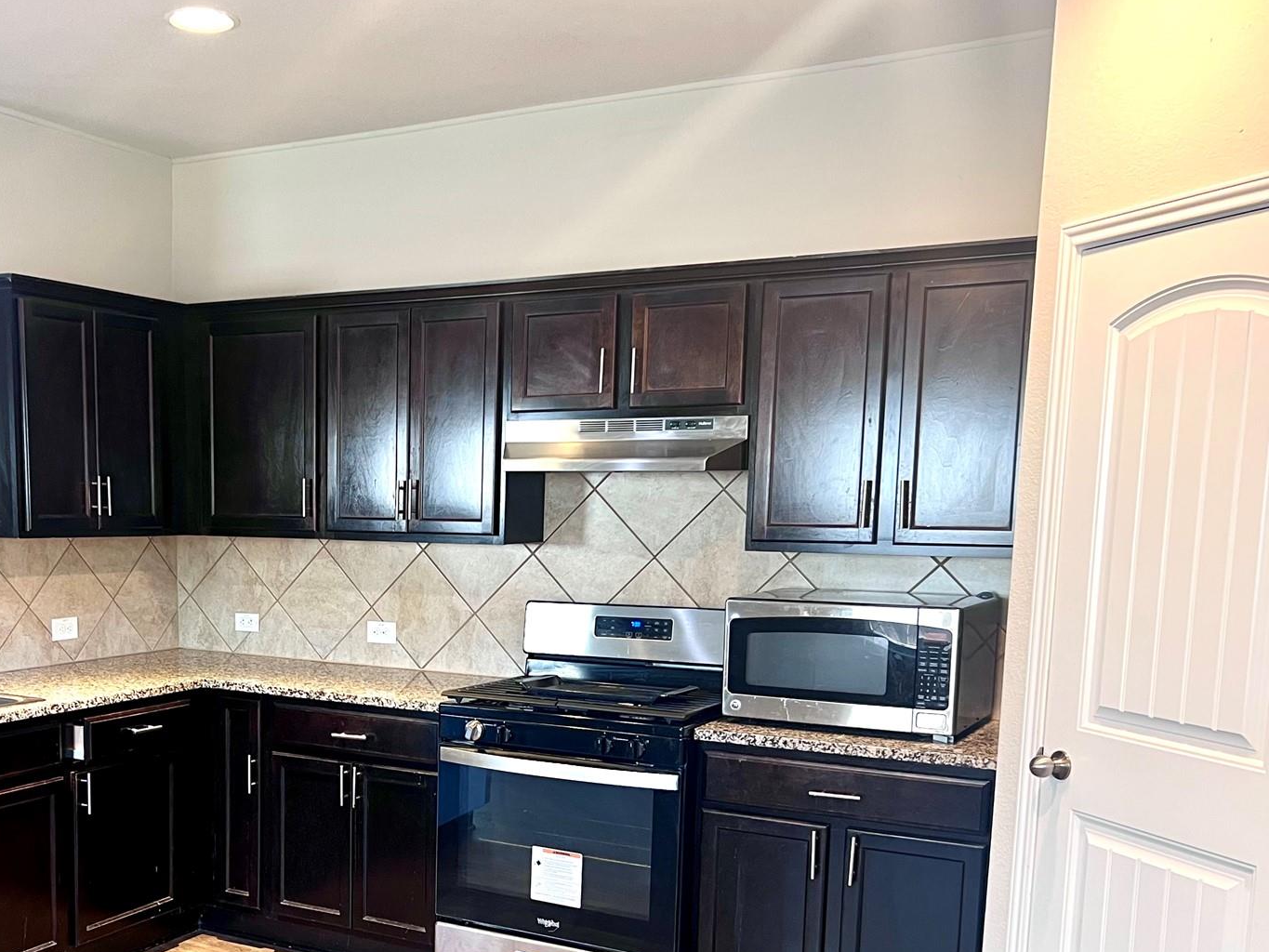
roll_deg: -1.0
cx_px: 377
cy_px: 694
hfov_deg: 46.7
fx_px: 1430
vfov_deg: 36.1
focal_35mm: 39
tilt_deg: -8.2
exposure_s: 1/60
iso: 125
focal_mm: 5.7
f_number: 1.5
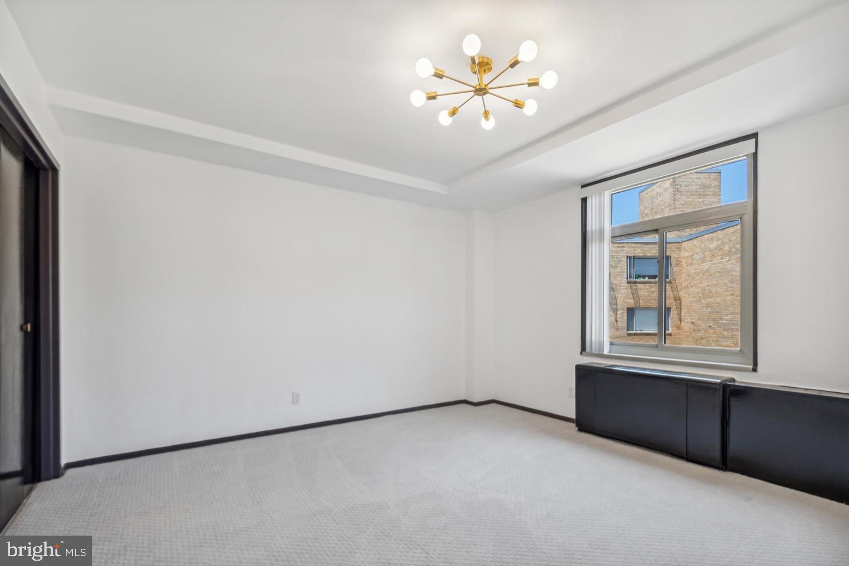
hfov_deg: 100.4
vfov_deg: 77.3
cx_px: 424
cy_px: 283
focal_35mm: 15
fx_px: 354
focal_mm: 10
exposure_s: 1/13
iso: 200
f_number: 11
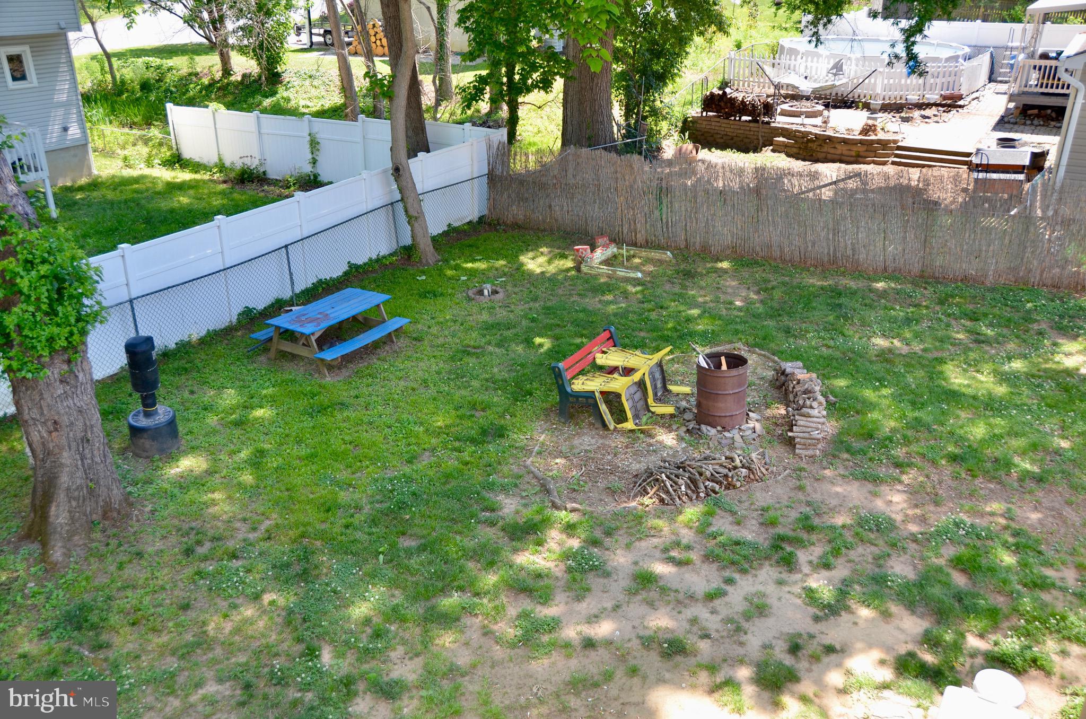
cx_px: 543
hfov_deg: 62.0
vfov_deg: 43.4
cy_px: 360
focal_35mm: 30
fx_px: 903
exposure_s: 1/250
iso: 200
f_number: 4
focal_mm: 20
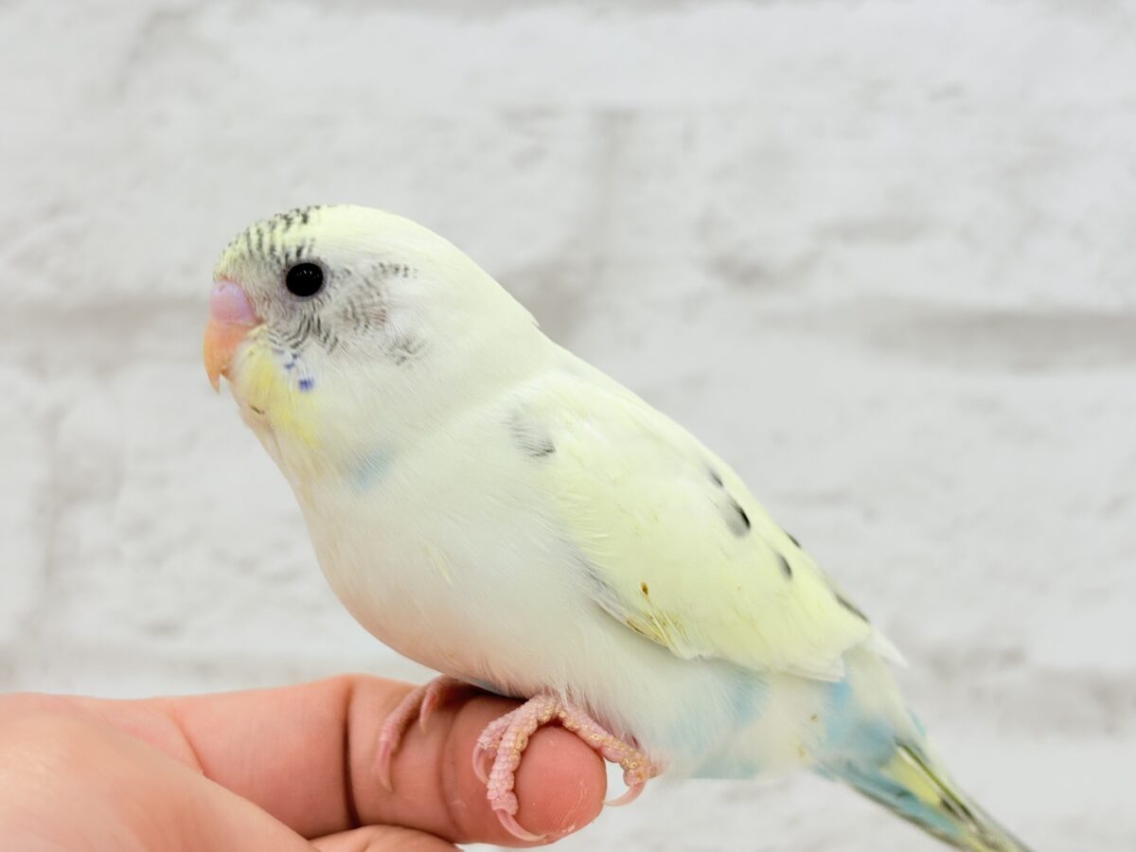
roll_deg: -0.7
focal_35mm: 52
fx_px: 1706
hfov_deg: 36.8
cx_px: 568
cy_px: 426
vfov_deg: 28.0
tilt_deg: +3.9
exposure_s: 1/100
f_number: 1.6
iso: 64
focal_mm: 5.96
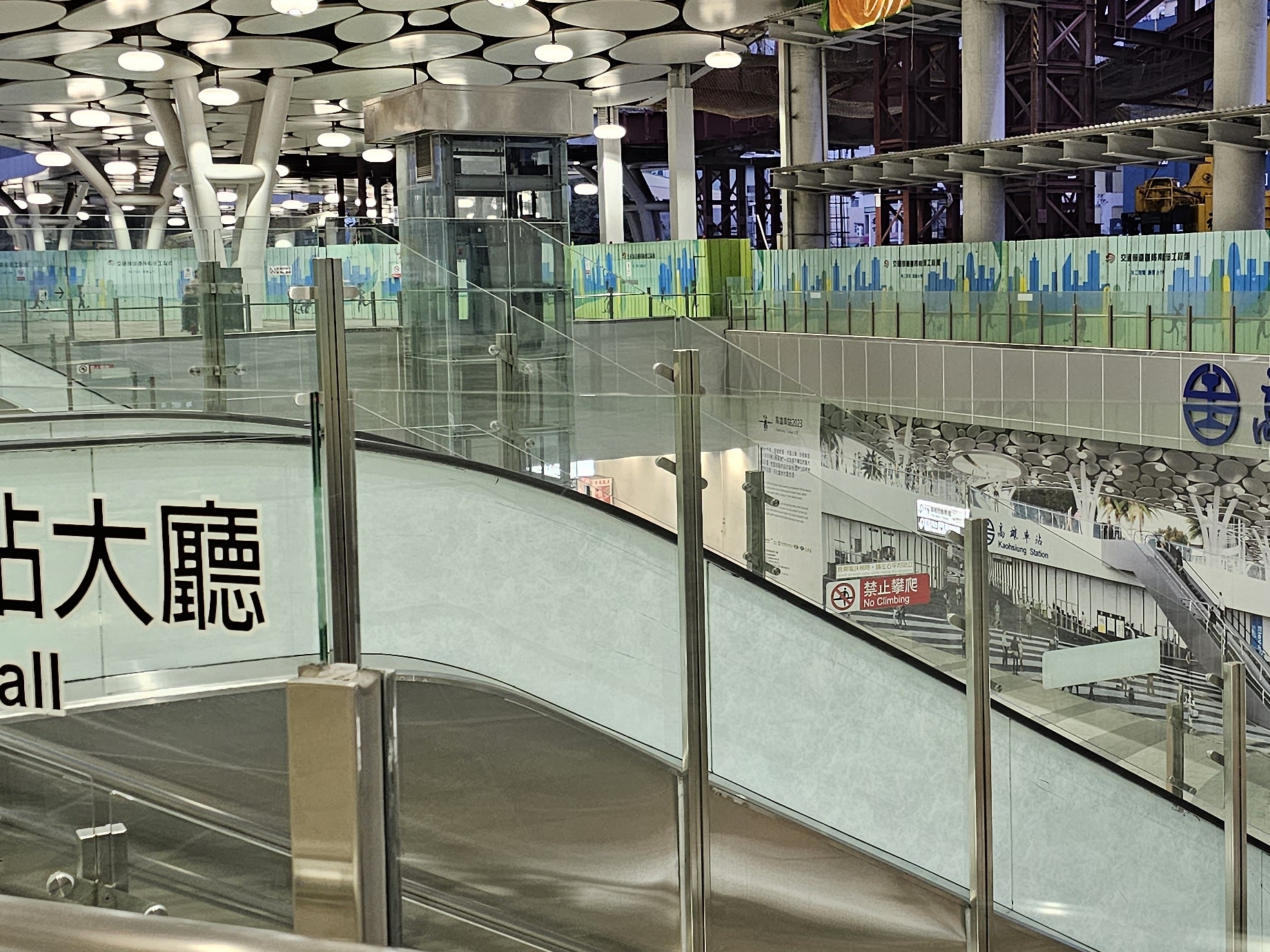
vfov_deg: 29.1
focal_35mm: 50
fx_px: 1834
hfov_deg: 37.6
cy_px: 429
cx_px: 896
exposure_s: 1/100
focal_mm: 6.3
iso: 640
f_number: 1.7
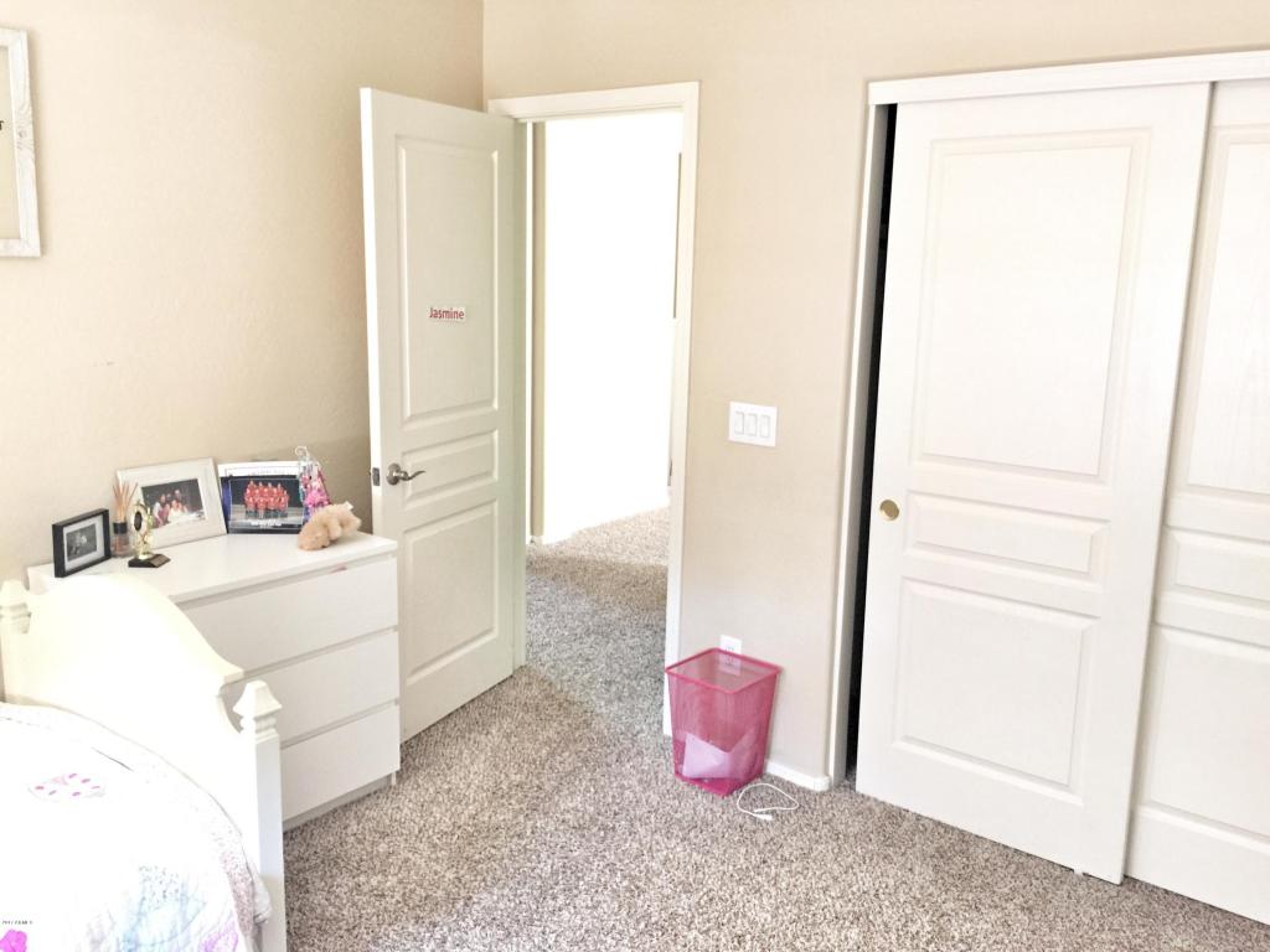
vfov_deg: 48.2
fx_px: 1064
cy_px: 476
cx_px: 635
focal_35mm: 29
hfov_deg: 61.7
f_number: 2.2
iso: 80
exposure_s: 1/4
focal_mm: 4.15
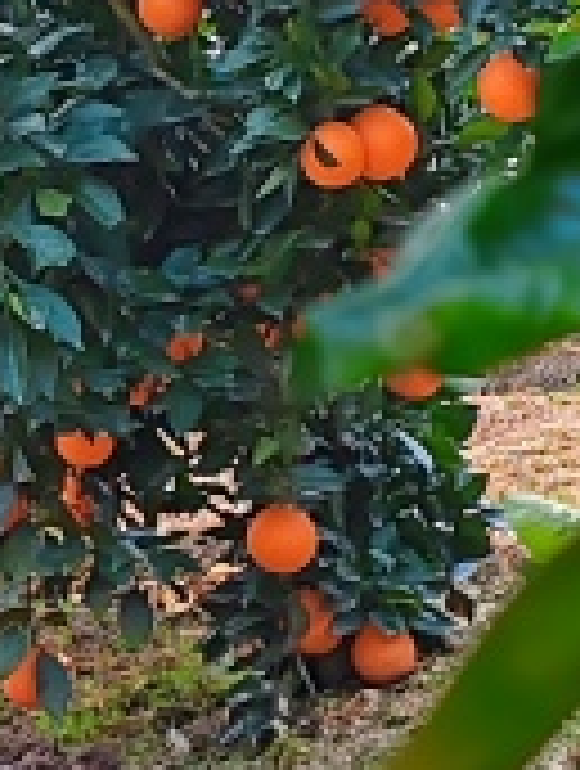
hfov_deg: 8.7
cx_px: -180
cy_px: 326
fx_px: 3739
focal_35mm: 168
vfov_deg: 11.7
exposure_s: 1/160
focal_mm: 6.14
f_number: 1.8
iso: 50
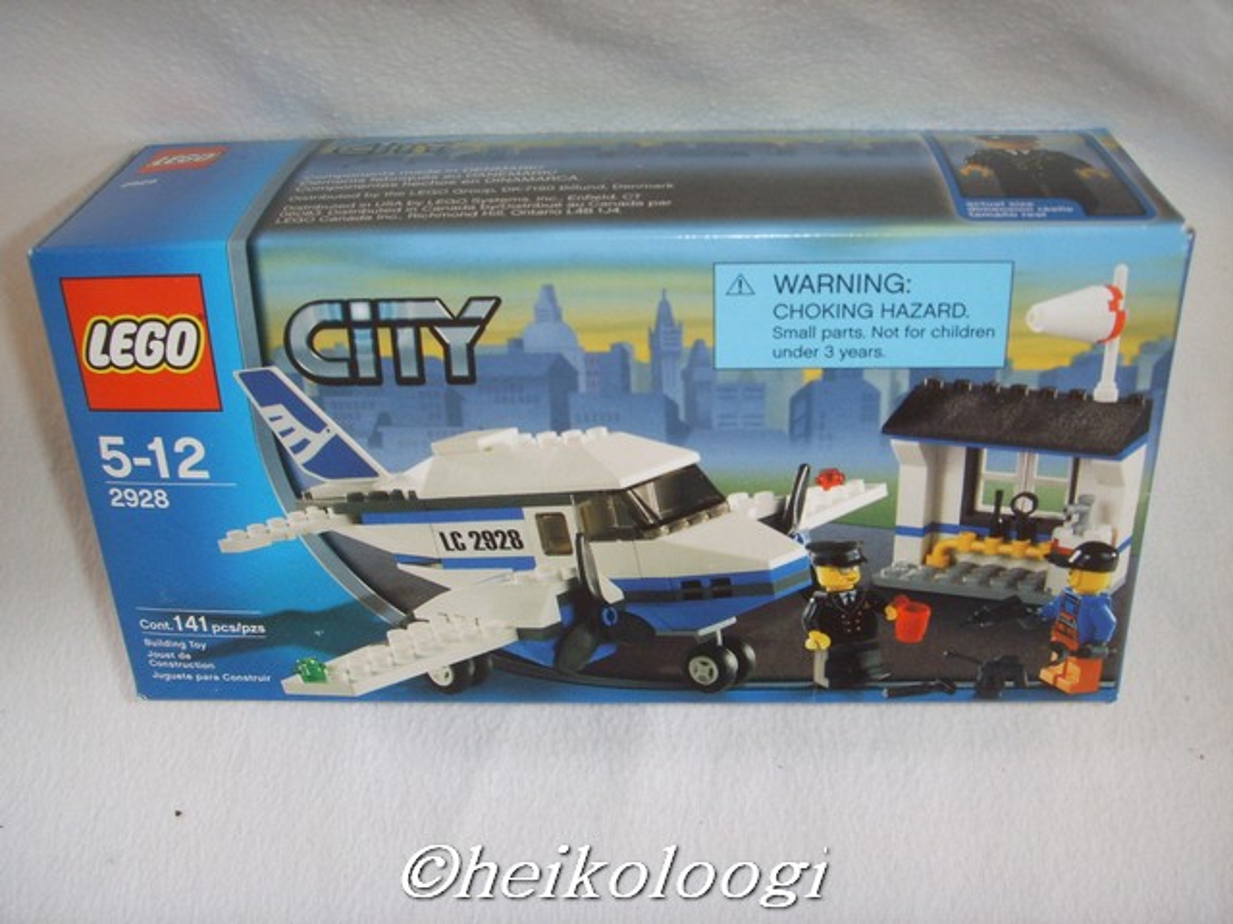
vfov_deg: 36.8
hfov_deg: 47.9
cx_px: 616
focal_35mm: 39
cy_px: 462
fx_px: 1389
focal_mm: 6.6
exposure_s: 1/45
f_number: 3.5
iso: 100
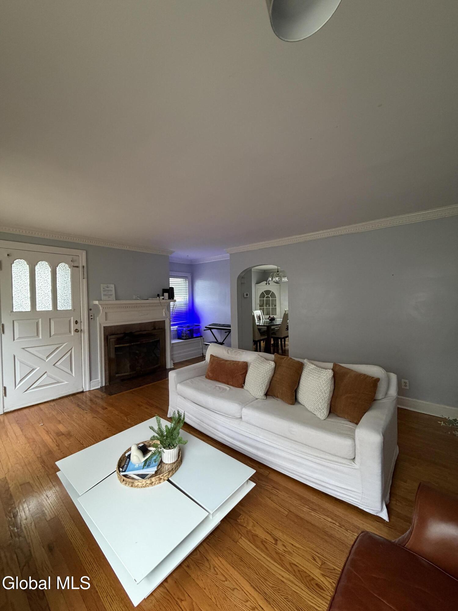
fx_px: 247
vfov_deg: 102.1
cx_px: 229
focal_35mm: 14
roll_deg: +1.2
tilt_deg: -0.1
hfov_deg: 85.7
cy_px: 306
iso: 500
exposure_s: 1/60
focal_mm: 2.22
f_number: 2.2
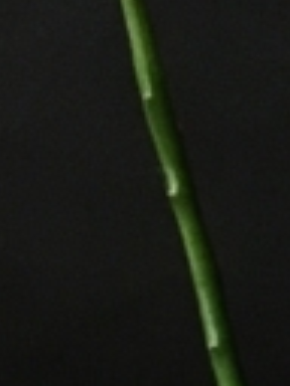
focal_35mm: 232
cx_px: 822
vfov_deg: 8.0
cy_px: 835
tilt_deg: -18.7
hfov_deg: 6.0
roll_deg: +6.9
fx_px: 2591
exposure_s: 1/24
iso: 200
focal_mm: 4.15
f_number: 2.2
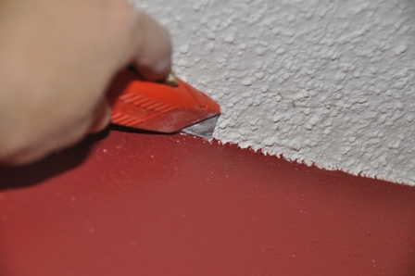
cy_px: 138
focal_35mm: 120
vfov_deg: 11.4
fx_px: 1382
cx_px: 208
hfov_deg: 17.1
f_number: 5.6
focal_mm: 80
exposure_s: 1/30
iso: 200
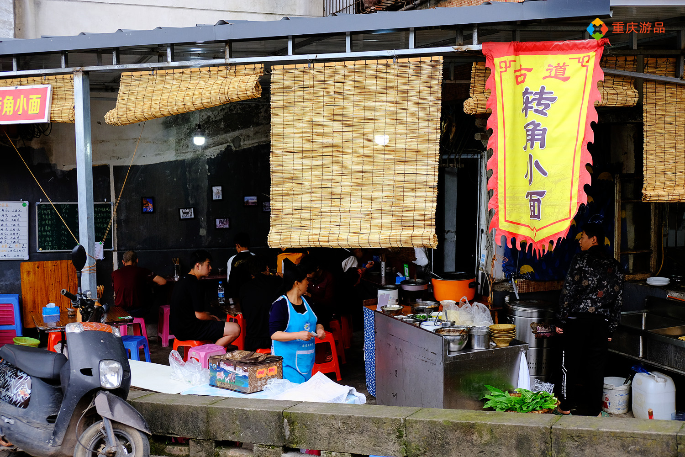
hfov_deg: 46.4
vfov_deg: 31.9
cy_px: 228
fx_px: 799
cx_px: 342
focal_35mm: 42
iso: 400
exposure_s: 1/125
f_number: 3.2
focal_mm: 27.7
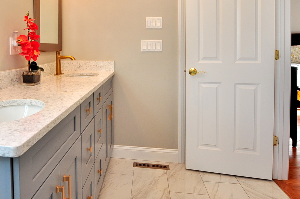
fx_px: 225
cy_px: 49
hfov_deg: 65.6
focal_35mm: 27
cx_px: 99
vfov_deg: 46.1
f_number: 5
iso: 200
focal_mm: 10
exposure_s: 1/40
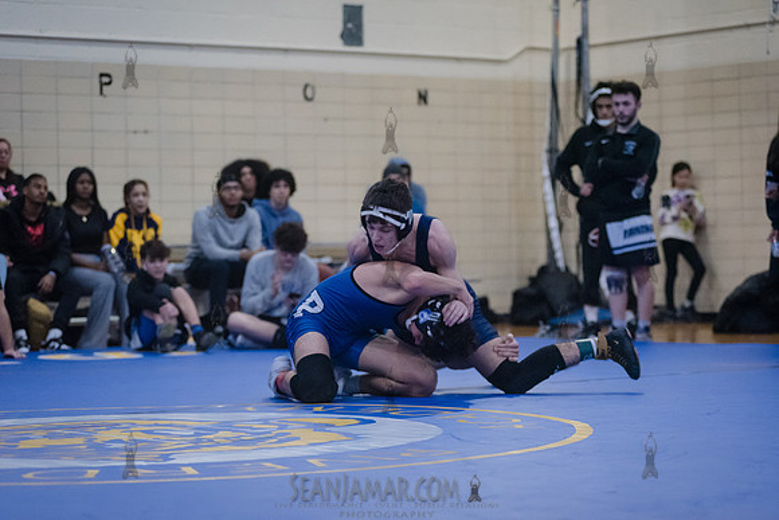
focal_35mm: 100
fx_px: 2164
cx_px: 390
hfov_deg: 20.4
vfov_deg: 13.7
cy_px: 260
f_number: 3.2
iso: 8000
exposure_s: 1/400
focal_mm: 100
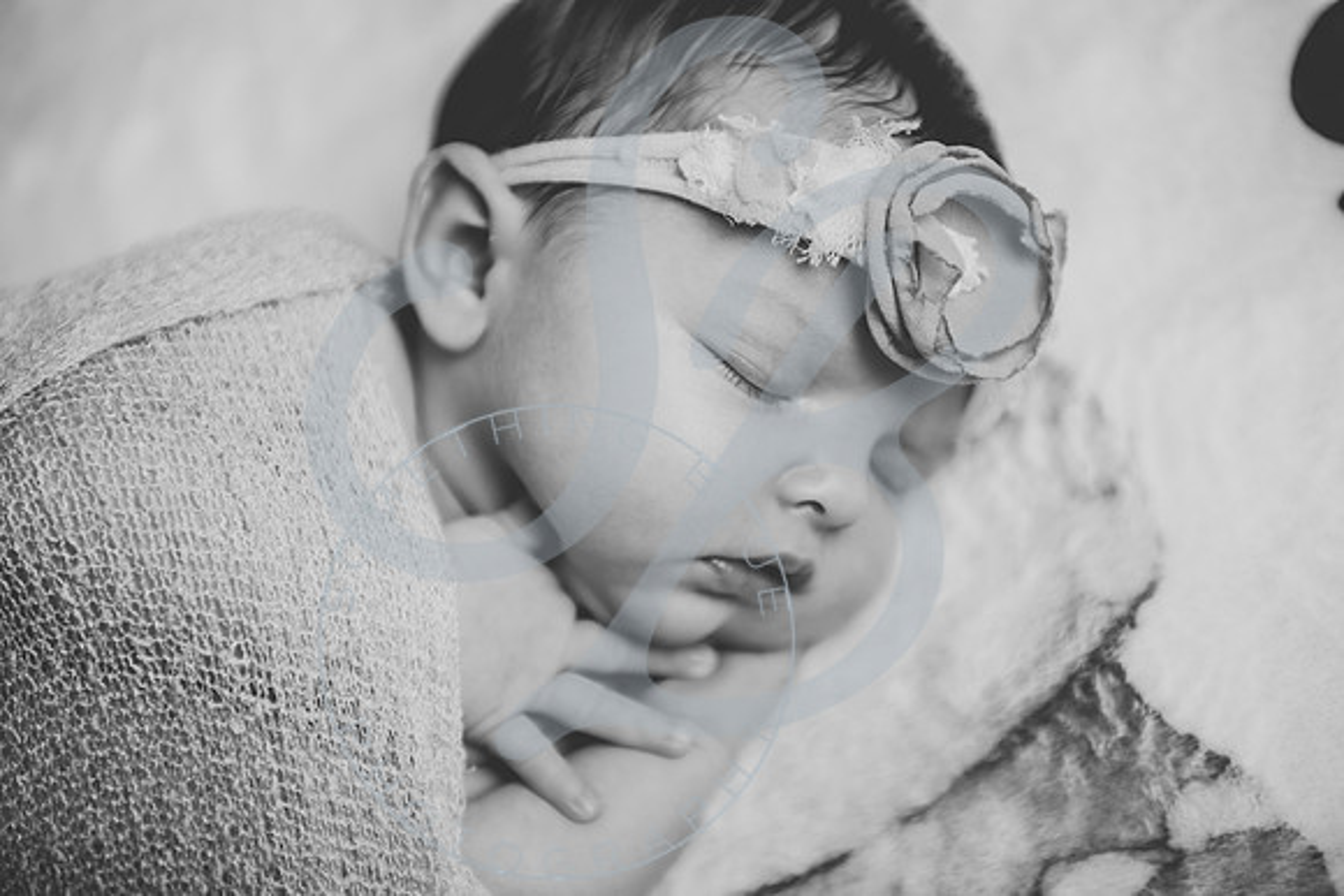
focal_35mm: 70
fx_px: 2614
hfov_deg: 28.8
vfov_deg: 19.5
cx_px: 672
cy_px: 448
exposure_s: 1/125
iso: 100
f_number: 2.8
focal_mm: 70
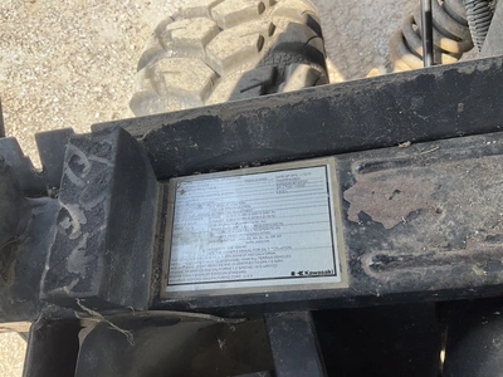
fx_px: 421
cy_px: 188
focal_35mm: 29
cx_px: 252
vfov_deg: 48.2
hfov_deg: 61.7
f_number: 1.8
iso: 25
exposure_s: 1/303
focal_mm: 3
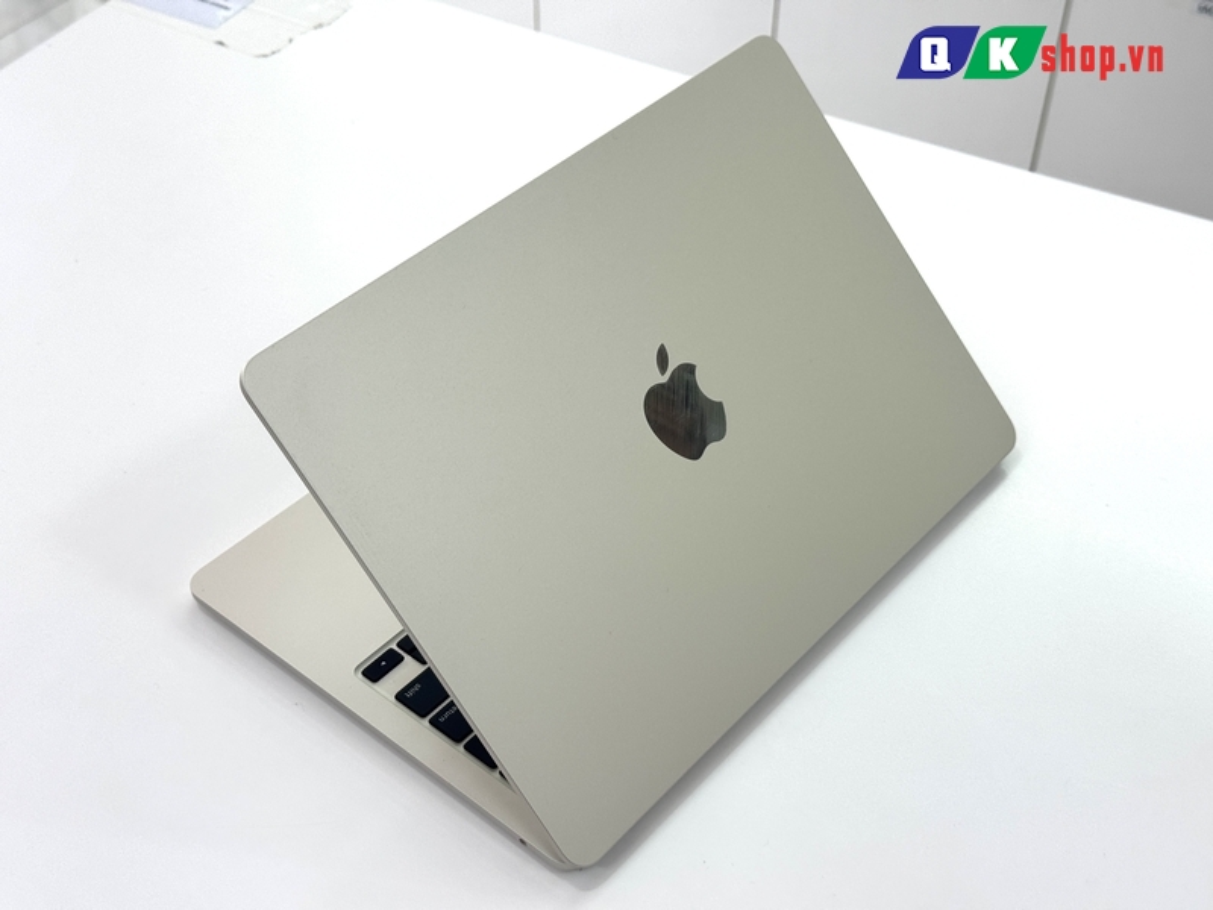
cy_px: 455
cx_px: 606
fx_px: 1682
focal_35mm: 48
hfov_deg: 39.7
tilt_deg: -42.8
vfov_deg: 30.3
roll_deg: +0.7
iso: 50
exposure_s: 1/218
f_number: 1.78
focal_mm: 6.76
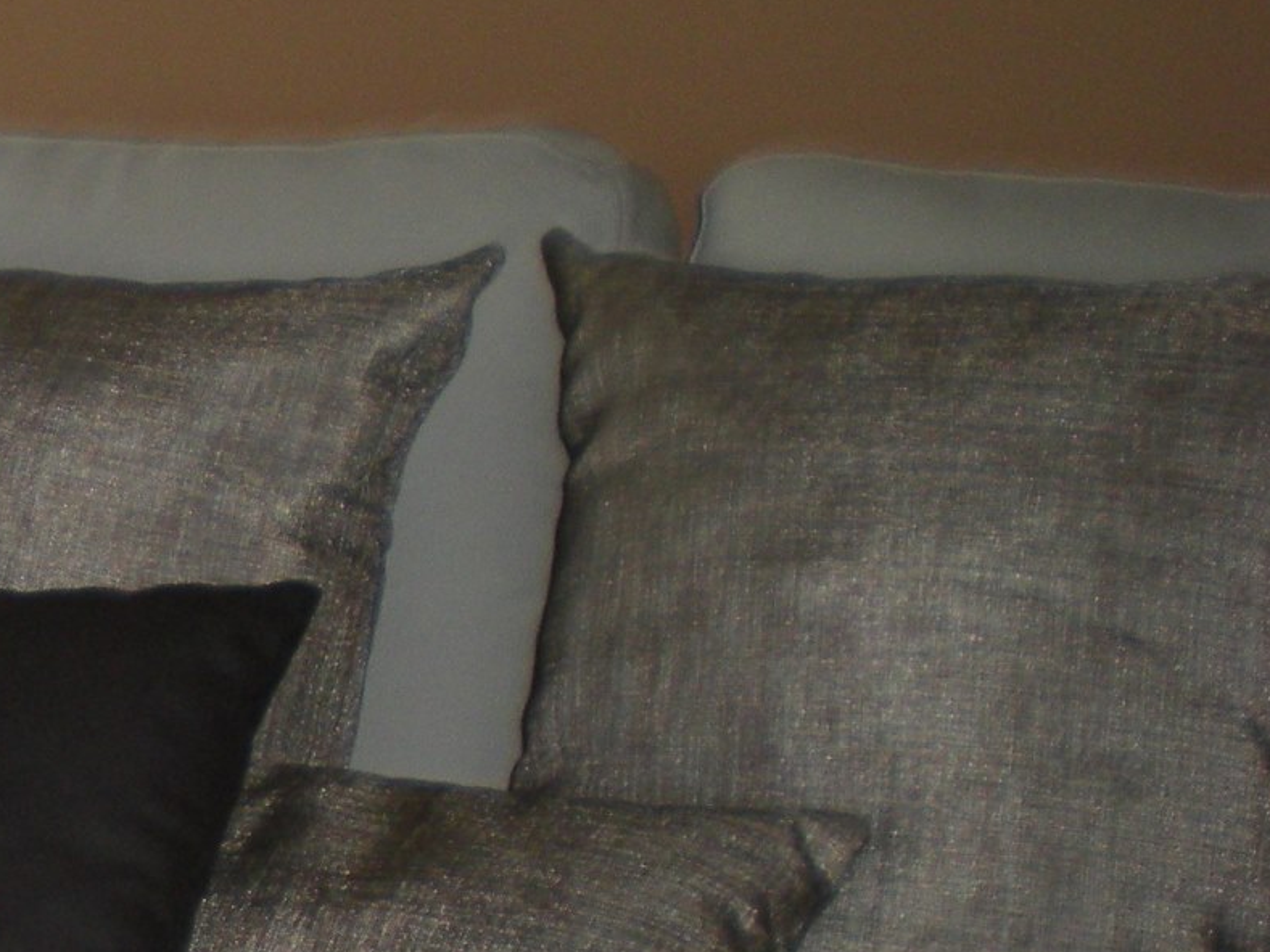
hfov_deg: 16.5
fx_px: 4036
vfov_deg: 13.3
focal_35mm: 110
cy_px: 955
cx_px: -548
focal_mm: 6.3
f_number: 3.1
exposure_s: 1/60
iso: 128
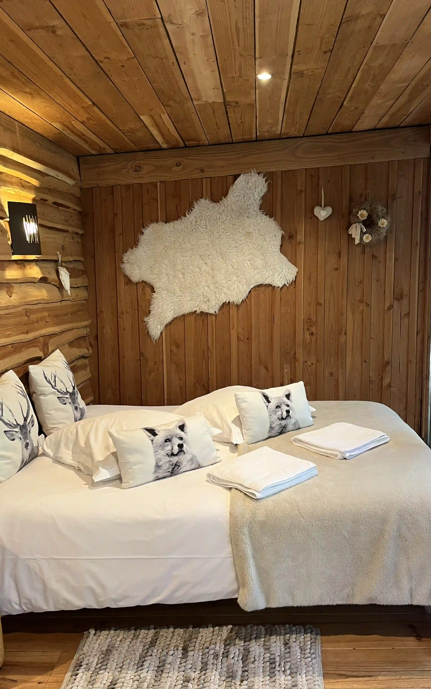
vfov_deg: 66.5
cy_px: 343
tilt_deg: -8.6
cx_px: 261
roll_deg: +0.5
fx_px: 526
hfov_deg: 44.3
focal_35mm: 28
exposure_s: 1/50
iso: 160
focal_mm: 5.1
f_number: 1.6
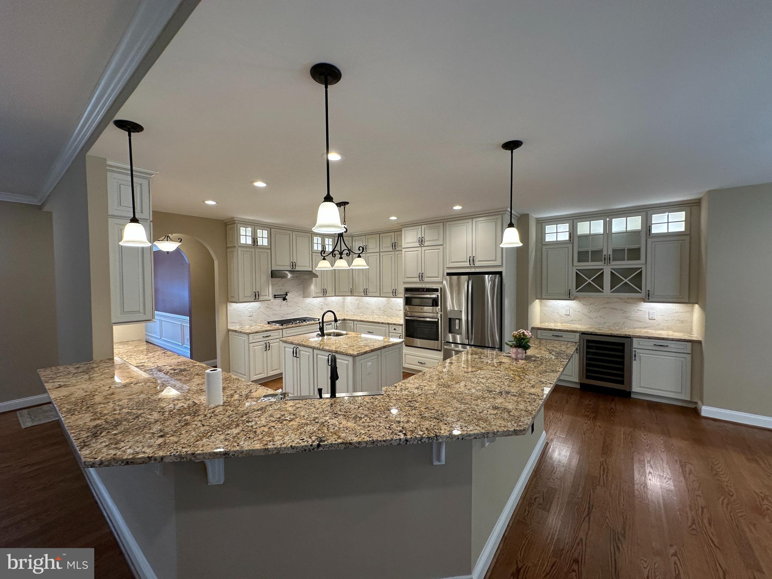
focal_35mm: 14
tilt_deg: -3.8
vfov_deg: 85.7
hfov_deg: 102.1
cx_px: 386
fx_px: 312
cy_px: 290
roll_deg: +0.0
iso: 125
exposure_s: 1/120
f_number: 2.2
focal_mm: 2.22
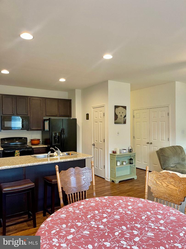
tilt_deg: +0.1
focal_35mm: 25
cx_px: 93
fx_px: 179
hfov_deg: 54.9
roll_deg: +0.2
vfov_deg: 69.4
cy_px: 124
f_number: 1.6
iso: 160
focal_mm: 5.1
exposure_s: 1/60
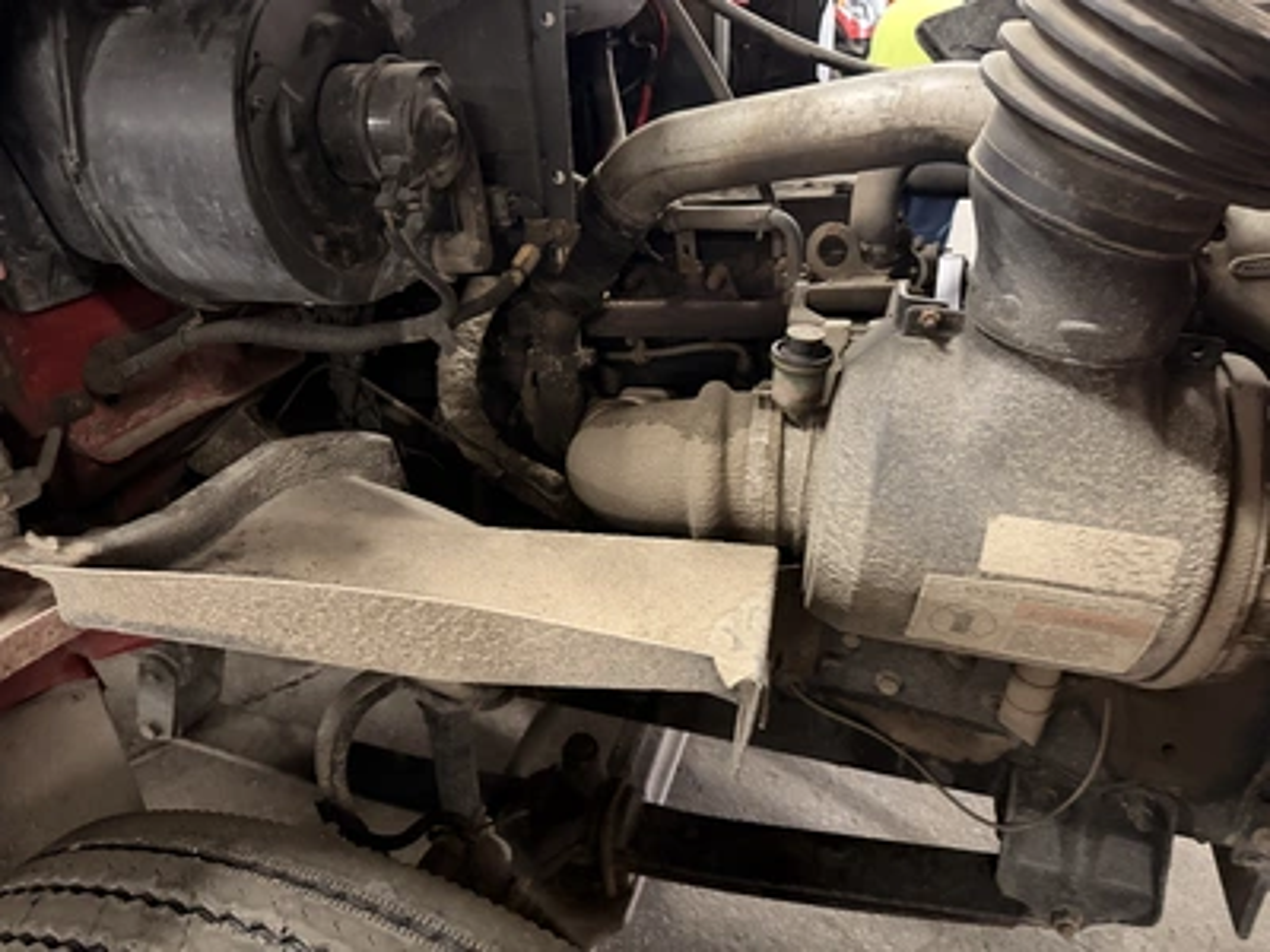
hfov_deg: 71.6
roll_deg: +3.5
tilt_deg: -28.4
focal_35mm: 24
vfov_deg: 56.8
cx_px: 635
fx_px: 881
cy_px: 476
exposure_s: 1/30
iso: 800
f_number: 1.78
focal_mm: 6.76
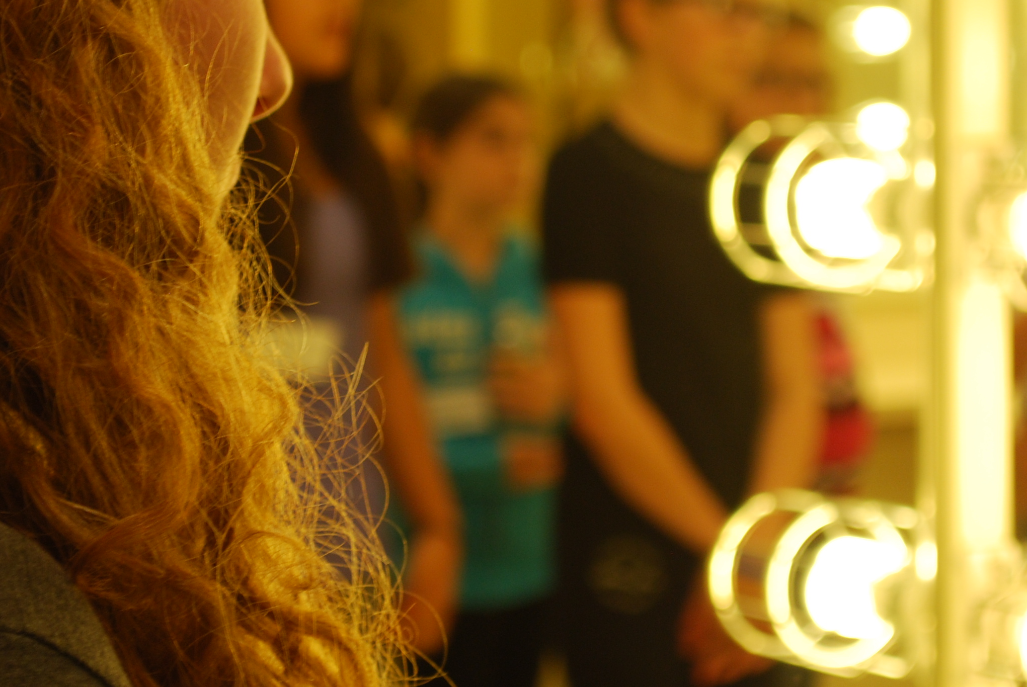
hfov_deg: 13.9
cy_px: 251
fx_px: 4227
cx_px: 577
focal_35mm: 148
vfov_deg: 9.3
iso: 220
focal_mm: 52
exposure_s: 1/30
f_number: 5.6
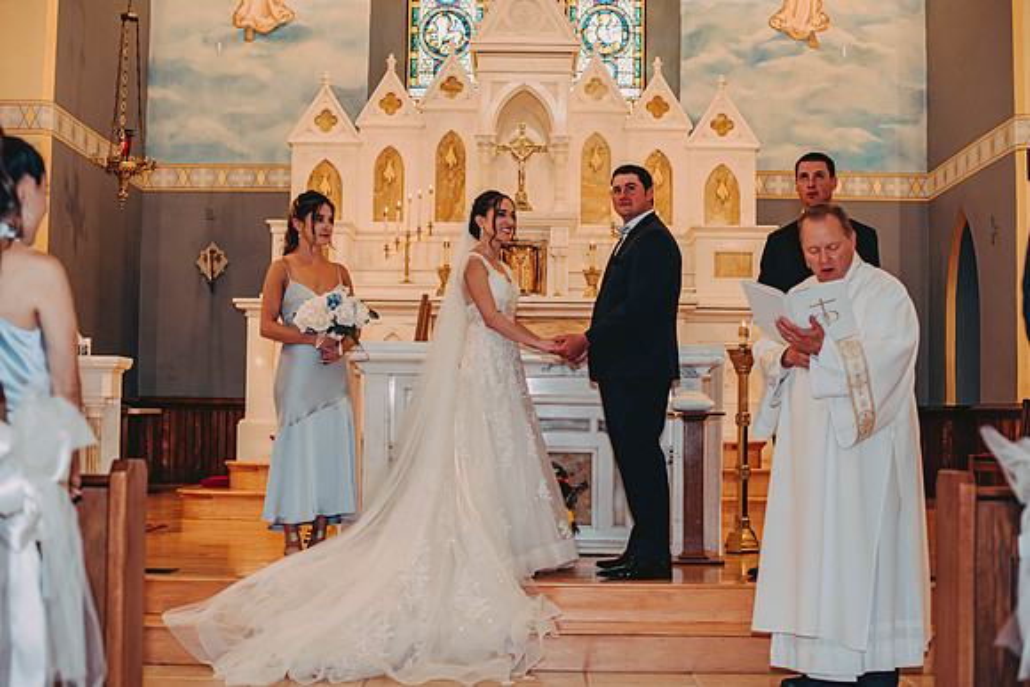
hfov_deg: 39.6
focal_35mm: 50
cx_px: 515
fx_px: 1431
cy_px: 344
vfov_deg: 27.0
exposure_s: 1/125
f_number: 2.8
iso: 800
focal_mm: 50
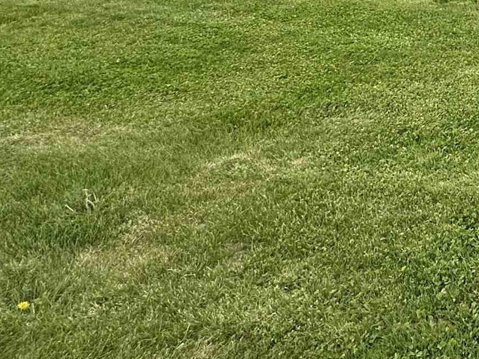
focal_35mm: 50
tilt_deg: -3.1
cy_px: -150
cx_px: 698
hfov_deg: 27.7
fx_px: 692
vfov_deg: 24.1
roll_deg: +0.2
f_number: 2.2
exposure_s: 1/643
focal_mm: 2.22
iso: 40
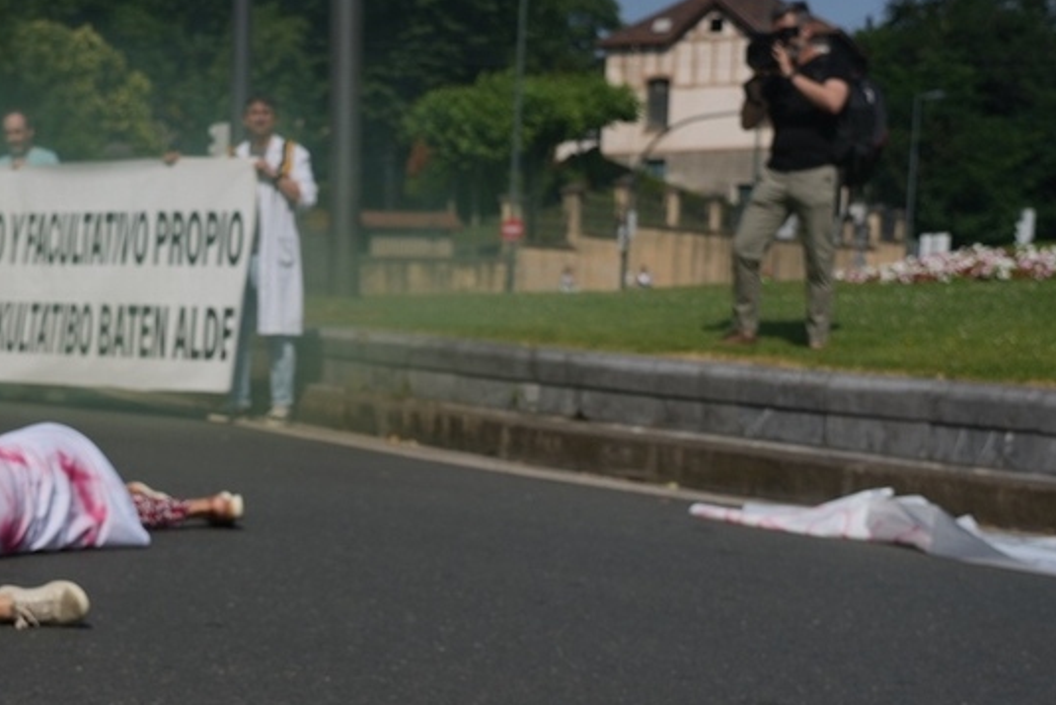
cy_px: 683
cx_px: 195
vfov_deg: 20.1
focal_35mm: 66
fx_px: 1936
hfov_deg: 29.7
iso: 100
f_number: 4
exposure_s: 1/8000
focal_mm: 32
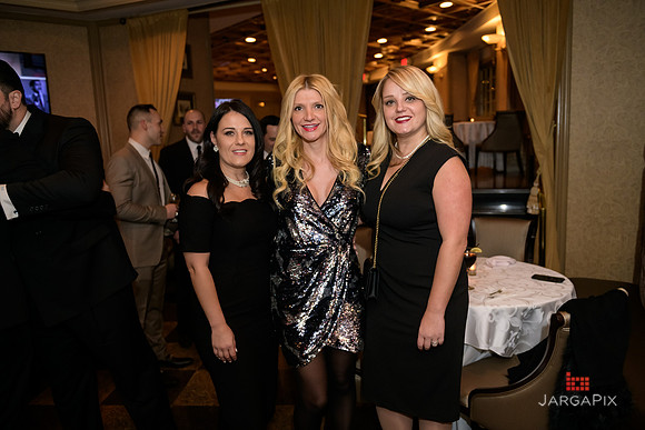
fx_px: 502
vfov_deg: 46.4
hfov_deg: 65.5
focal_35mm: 28
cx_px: 322
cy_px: 215
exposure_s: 1/125
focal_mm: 28
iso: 1600
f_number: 3.2
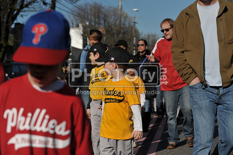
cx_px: 116
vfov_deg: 18.2
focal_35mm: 75
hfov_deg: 27.0
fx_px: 485
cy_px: 78
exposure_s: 1/6400
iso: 400
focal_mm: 75
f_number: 5.6
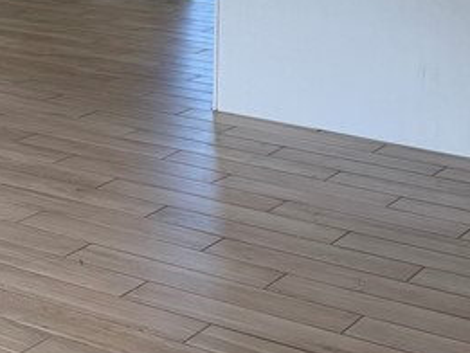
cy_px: -167
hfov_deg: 20.6
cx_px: 81
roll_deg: -0.6
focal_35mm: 94
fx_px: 1277
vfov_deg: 14.7
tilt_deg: -2.3
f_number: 1.78
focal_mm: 6.76
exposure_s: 1/203
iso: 125
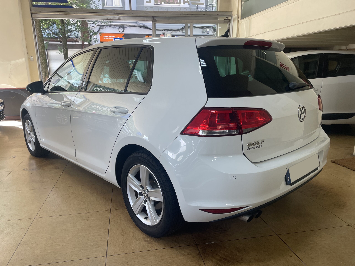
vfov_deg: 53.1
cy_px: 133
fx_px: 267
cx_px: 178
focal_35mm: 26
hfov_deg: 67.3
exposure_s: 1/100
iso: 50
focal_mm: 4.2
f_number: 1.6
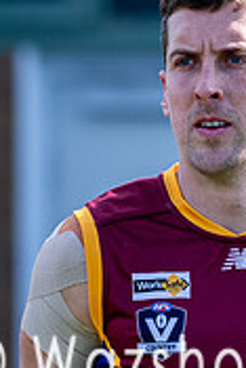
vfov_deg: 1.5
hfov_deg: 1.0
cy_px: 294
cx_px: 256
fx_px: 13840
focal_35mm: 1353
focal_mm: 200
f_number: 2.8
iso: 360
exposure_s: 1/3200
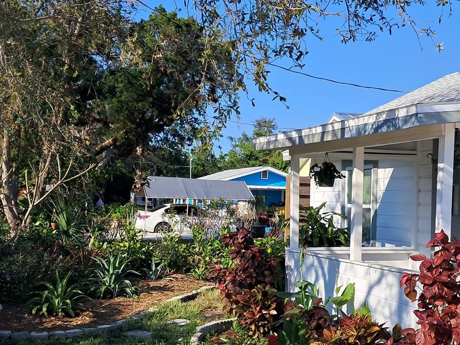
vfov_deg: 29.1
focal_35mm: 50
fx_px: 664
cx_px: 235
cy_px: 202
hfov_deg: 38.2
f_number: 1.8
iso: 50
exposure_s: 1/830
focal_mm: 4
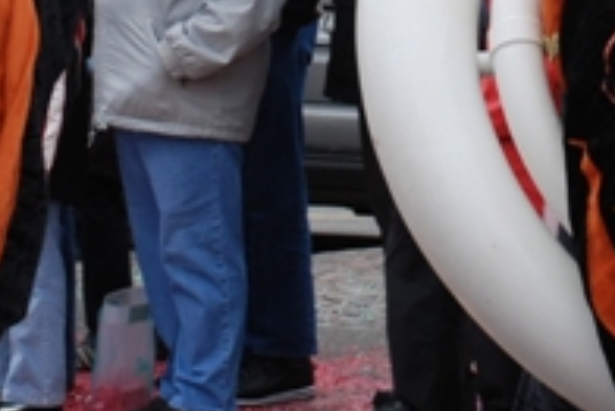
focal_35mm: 251
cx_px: 436
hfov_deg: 8.2
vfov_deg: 5.4
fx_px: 4291
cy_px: -243
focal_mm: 32
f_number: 5.6
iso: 140
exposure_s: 1/125
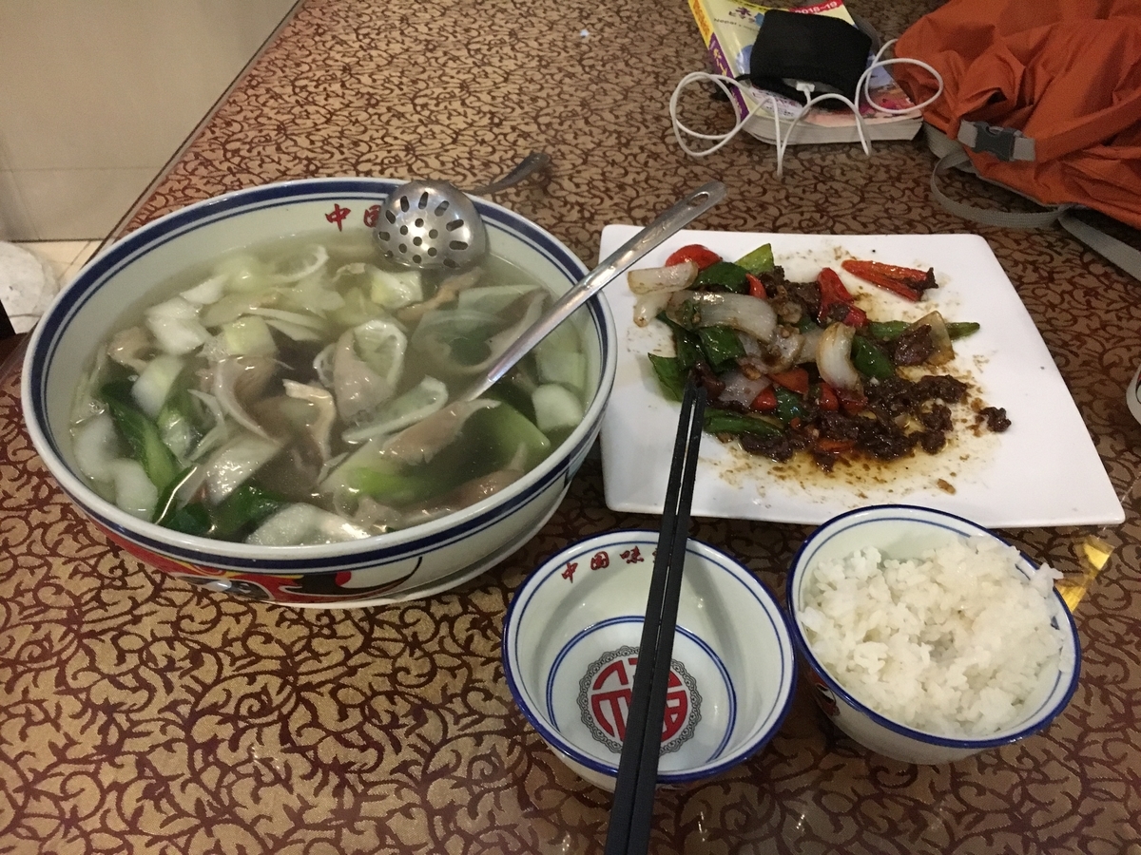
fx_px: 956
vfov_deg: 48.2
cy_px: 428
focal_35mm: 29
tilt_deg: -46.1
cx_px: 570
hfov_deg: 61.7
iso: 320
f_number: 2.2
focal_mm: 4.15
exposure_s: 1/17
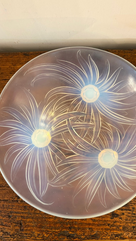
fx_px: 173
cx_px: 82
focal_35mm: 27
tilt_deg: -78.9
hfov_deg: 42.7
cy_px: 120
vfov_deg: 69.9
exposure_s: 1/50
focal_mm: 6.76
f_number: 1.78
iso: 320
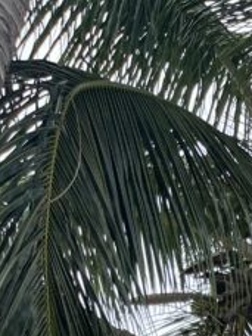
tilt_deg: +3.6
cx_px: 563
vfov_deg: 13.4
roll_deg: +1.7
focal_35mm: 117
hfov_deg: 11.1
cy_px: 753
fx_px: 1136
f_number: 1.6
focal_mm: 5.1
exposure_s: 1/1493
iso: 32
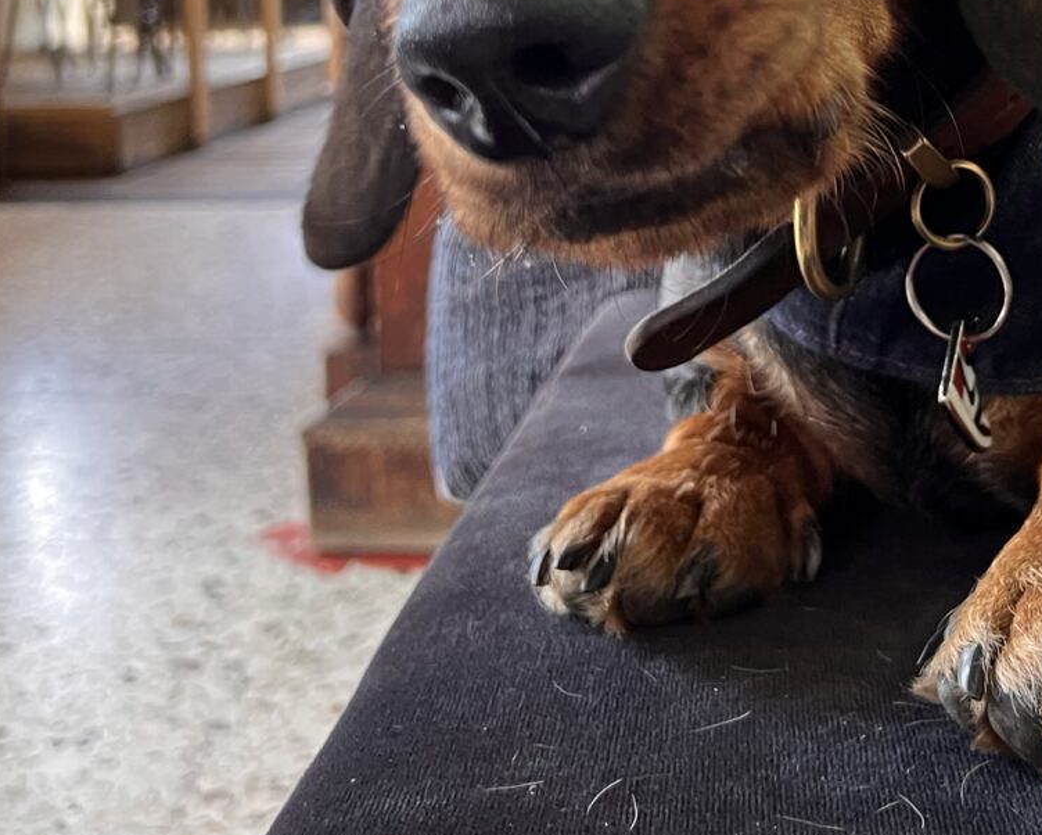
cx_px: 779
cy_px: 101
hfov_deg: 34.0
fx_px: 1666
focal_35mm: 54
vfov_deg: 27.2
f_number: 1.5
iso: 250
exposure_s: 1/50
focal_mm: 5.7
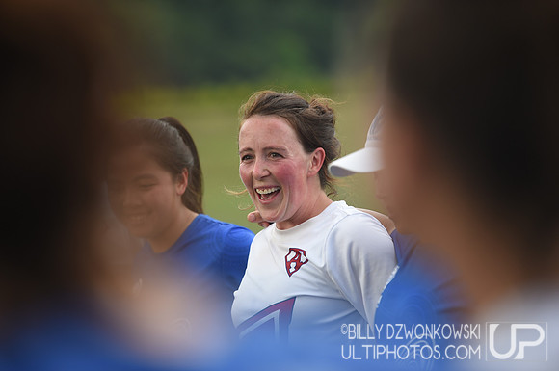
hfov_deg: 10.3
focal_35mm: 200
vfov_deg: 6.8
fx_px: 3101
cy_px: 186
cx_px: 280
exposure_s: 1/500
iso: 200
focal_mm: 200
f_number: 2.8
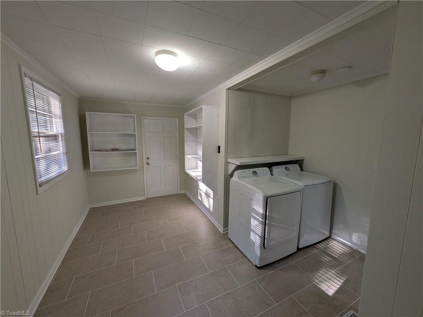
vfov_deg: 85.7
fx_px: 171
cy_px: 158
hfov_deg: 102.0
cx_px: 212
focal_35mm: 14
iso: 60
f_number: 2.2
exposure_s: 1/60
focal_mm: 1.83
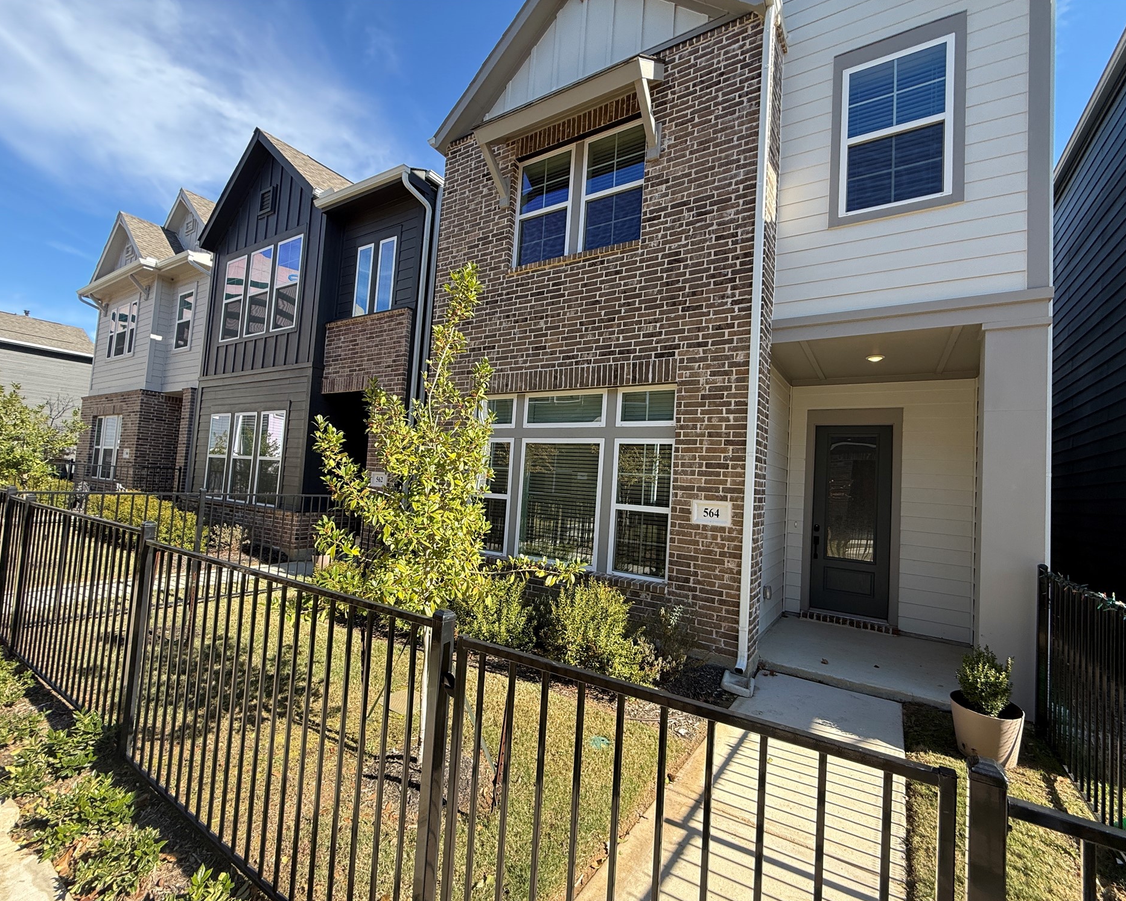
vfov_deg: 84.0
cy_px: 459
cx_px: 596
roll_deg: -2.3
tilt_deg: +2.0
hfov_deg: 96.7
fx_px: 500
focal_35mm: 15
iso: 50
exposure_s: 1/479
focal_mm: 2.22
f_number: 2.2
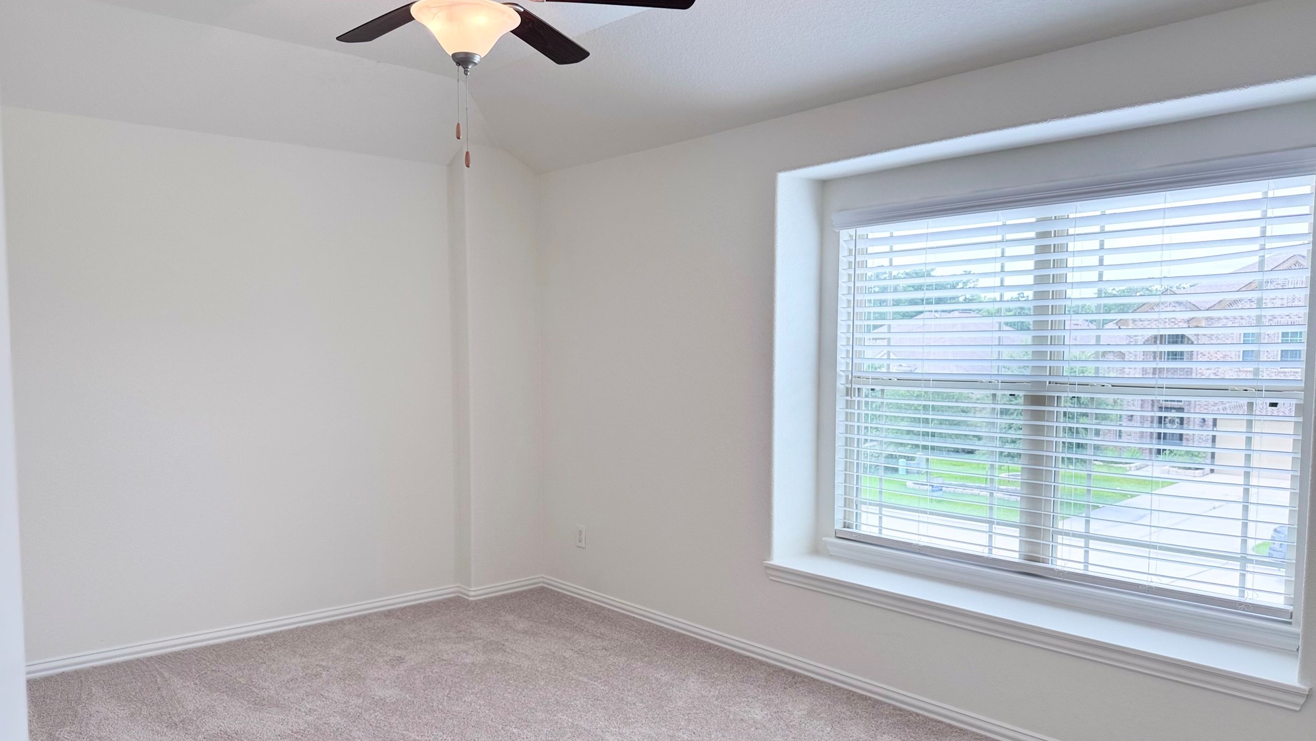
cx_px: 646
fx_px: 942
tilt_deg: -5.7
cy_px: 419
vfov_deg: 42.8
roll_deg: +0.2
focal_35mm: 27
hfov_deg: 69.8
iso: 80
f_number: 1.78
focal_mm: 6.76
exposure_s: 1/212
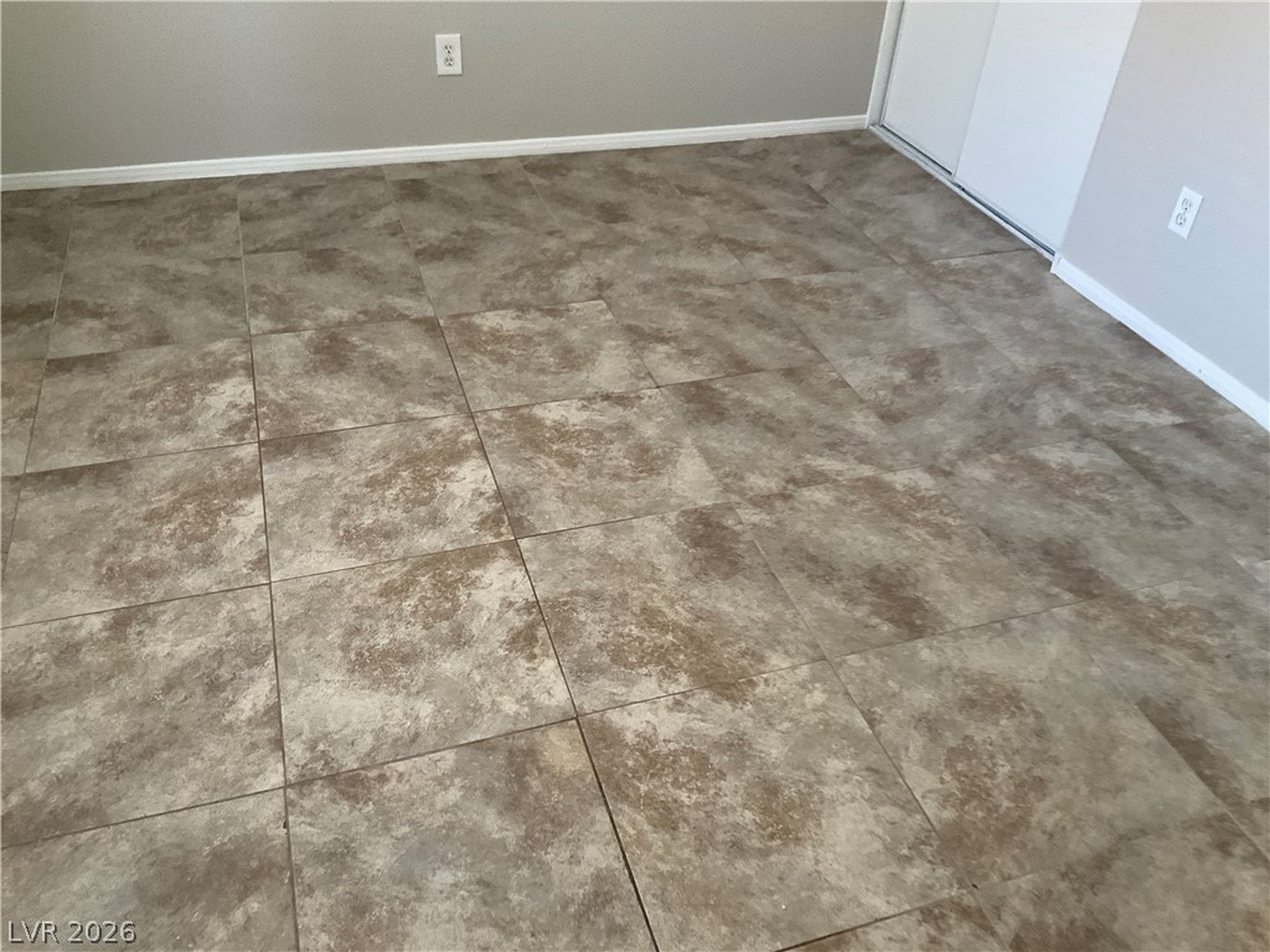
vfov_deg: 48.2
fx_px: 1064
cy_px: 476
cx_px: 635
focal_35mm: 29
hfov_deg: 61.7
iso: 250
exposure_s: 1/60
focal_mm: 3
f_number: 1.8
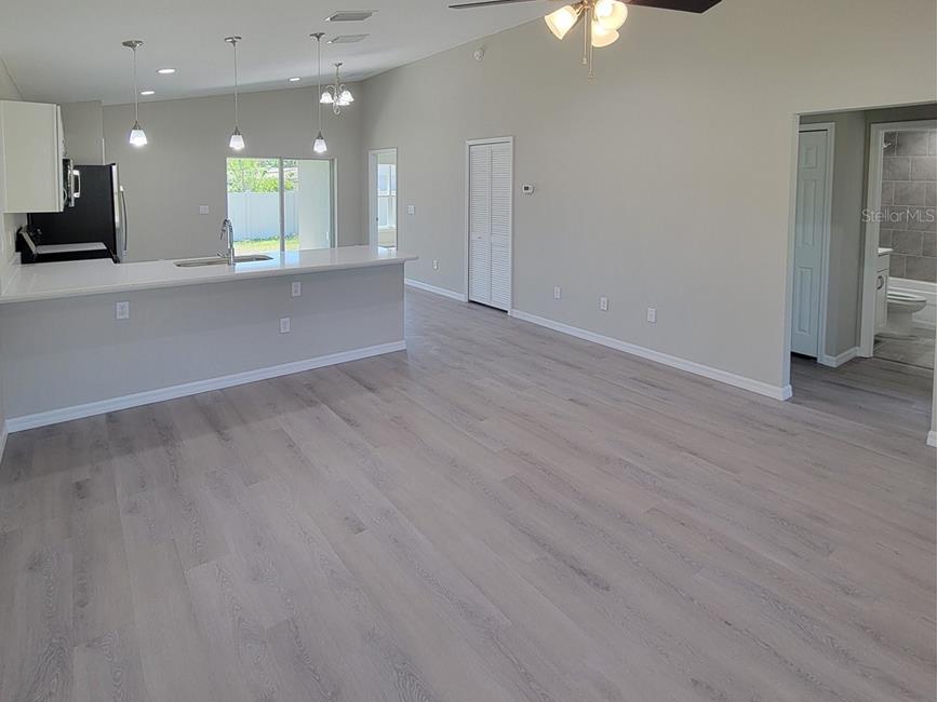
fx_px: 487
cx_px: 452
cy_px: 215
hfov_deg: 87.7
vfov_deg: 68.8
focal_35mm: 18
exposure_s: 1/60
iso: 100
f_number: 2.2
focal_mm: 2.2
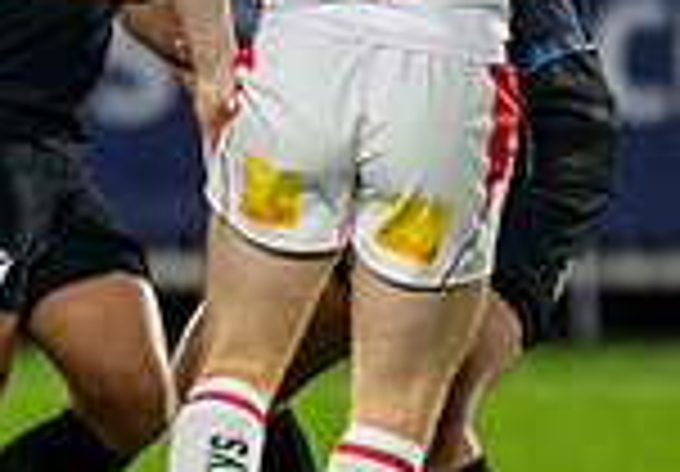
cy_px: 77
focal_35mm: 2677
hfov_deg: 0.8
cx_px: -529
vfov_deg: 0.5
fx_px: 51241
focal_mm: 560
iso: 4000
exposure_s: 1/1250
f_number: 4
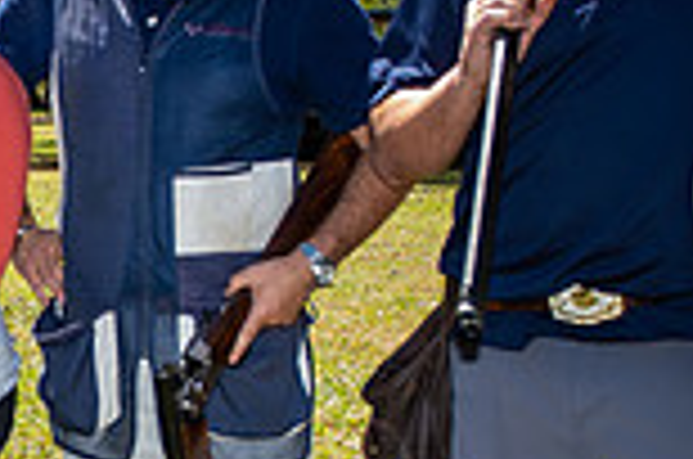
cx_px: -90
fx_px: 1959
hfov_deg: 19.2
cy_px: 351
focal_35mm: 102
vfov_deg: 13.3
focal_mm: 27
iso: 50
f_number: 4.5
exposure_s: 1/160
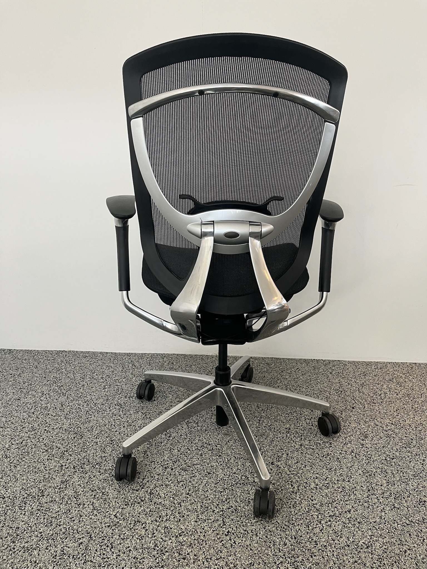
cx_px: 214
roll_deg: +0.8
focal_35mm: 26
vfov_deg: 67.3
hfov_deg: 53.1
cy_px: 284
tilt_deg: -15.7
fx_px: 428
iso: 125
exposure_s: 1/85
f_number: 1.6
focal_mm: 5.1
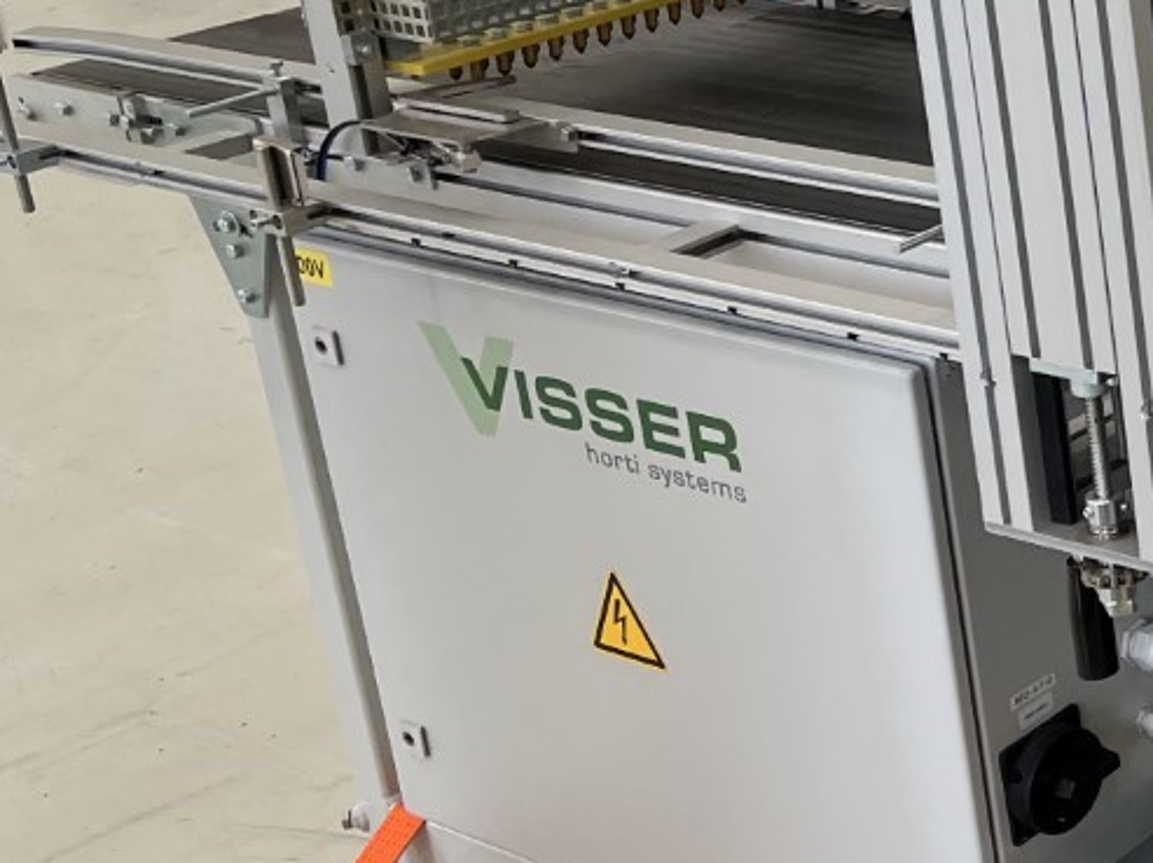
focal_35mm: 76
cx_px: 1623
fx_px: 2530
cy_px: 159
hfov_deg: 22.2
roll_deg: +3.4
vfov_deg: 19.1
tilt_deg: -17.5
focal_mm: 5.1
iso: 64
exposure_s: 1/135
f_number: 1.6
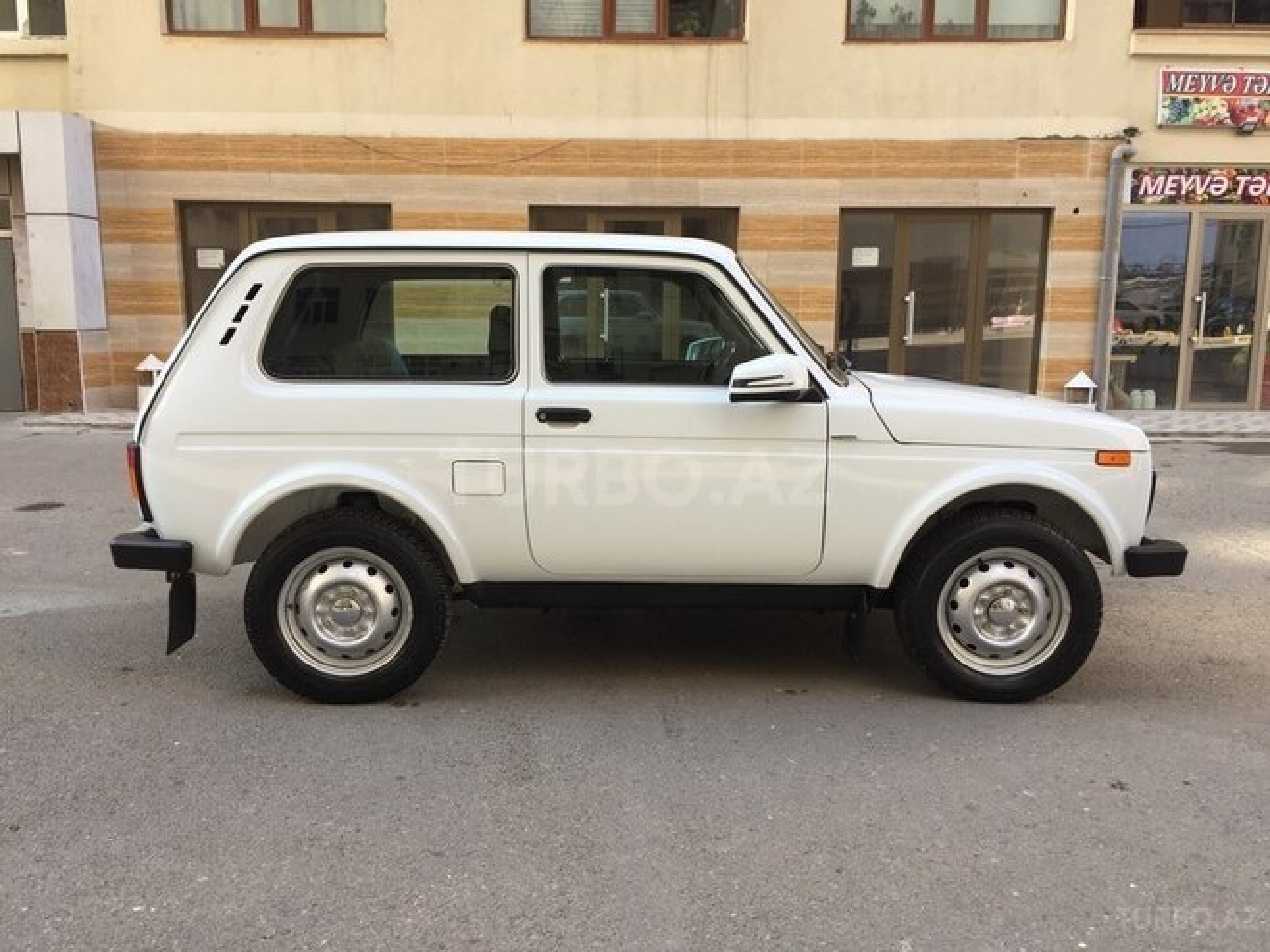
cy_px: 476
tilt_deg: -7.7
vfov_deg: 48.2
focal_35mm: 29
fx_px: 1064
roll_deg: +0.4
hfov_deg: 61.7
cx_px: 635
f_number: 2.2
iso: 32
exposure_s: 1/291
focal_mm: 4.15
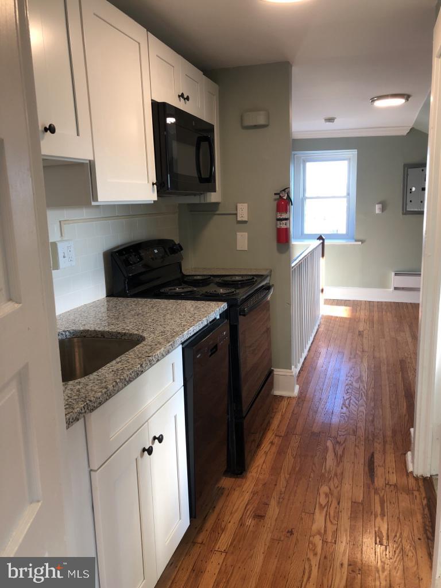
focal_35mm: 28
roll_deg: +1.0
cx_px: 220
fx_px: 476
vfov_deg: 63.4
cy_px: 294
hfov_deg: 49.7
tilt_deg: -9.3
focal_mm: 3.99
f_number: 1.8
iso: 32
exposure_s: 1/30
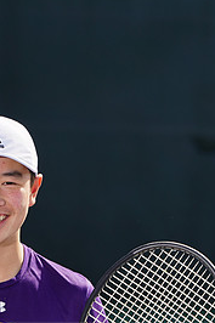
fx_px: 5696
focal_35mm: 635
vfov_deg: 3.2
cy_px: 339
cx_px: 30
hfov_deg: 2.2
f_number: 8
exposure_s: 1/250
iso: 100
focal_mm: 291
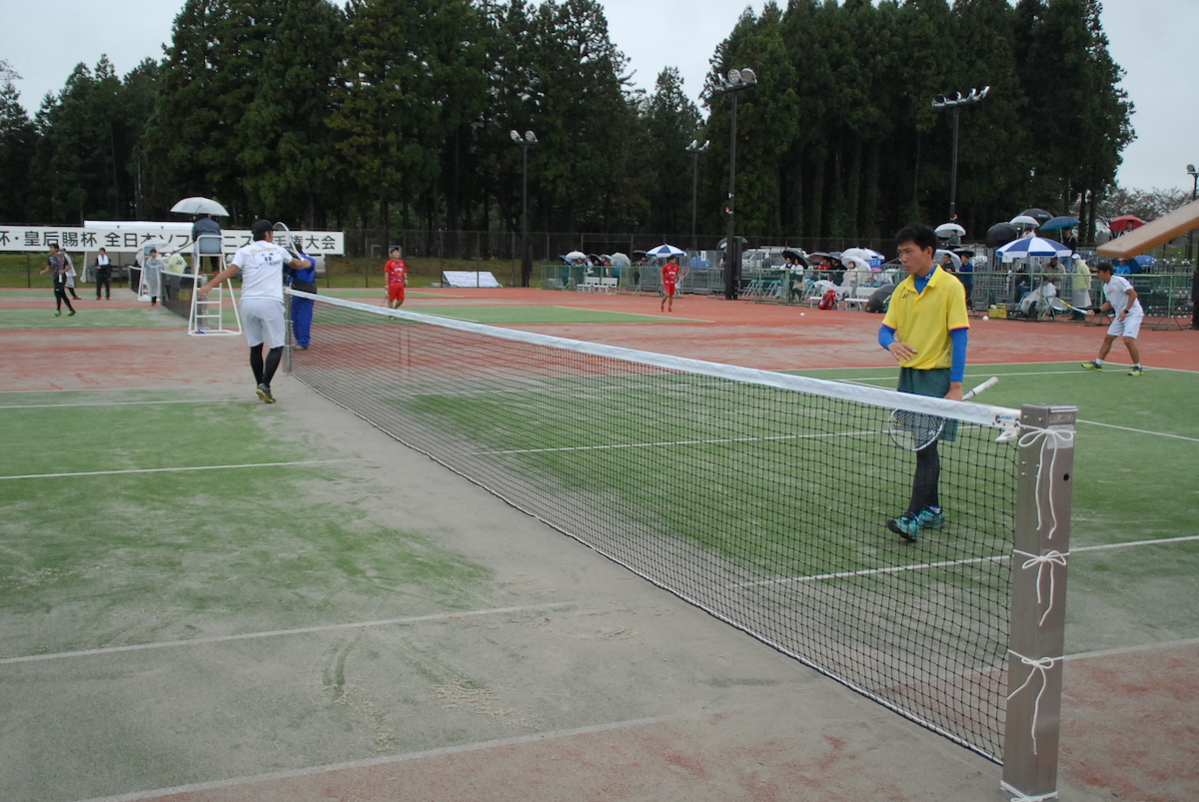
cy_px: 401
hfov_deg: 51.2
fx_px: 1250
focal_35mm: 38
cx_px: 600
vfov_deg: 35.6
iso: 800
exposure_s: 1/500
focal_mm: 25
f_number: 3.8
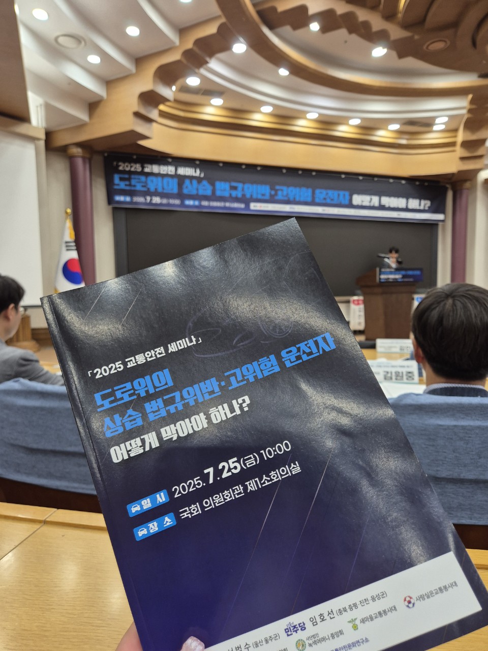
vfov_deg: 73.9
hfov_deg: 58.9
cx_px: 244
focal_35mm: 23
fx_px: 432
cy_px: 326
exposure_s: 1/120
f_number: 1.8
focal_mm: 5.4
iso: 100
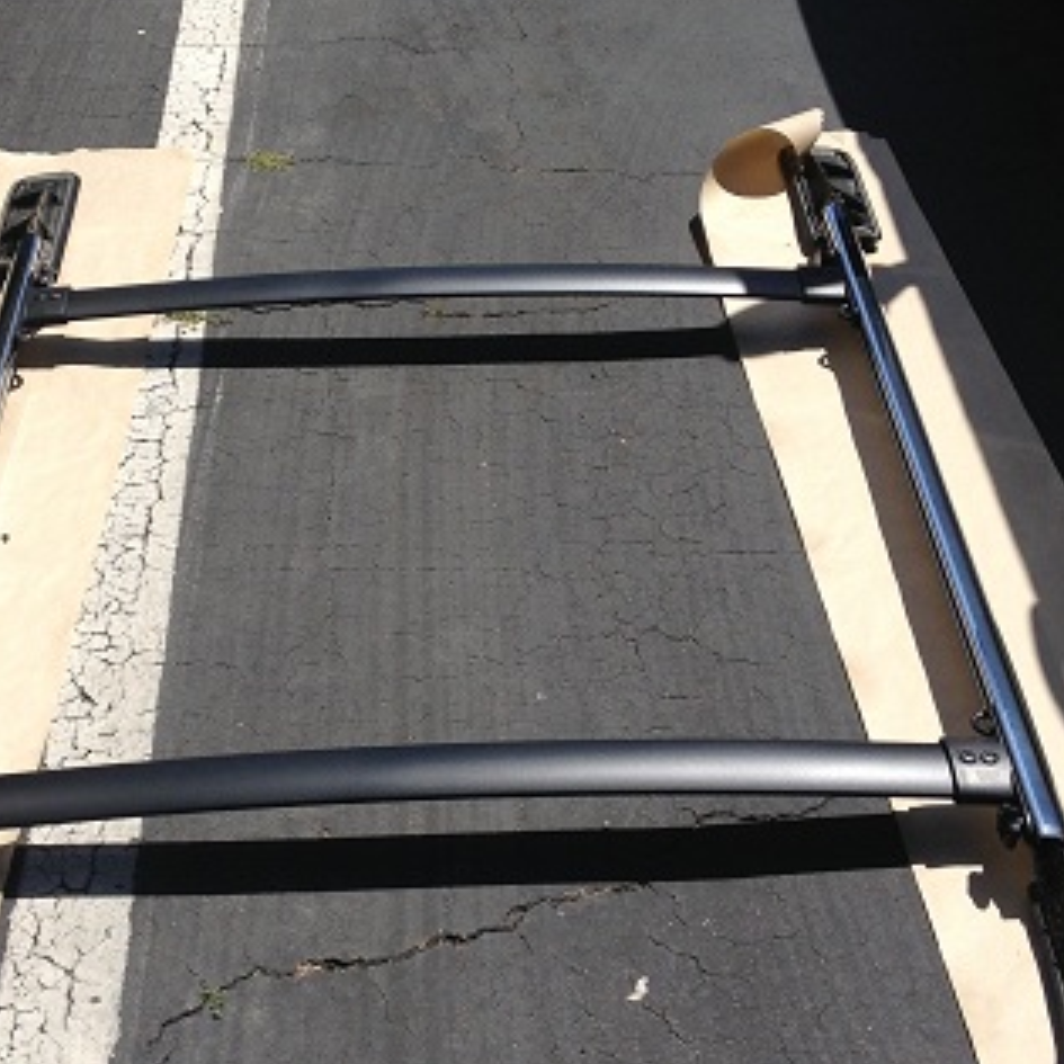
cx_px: 405
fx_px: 2052
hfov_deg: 29.0
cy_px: 611
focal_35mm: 59
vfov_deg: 29.0
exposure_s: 1/2208
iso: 50
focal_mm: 4.28
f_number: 2.4
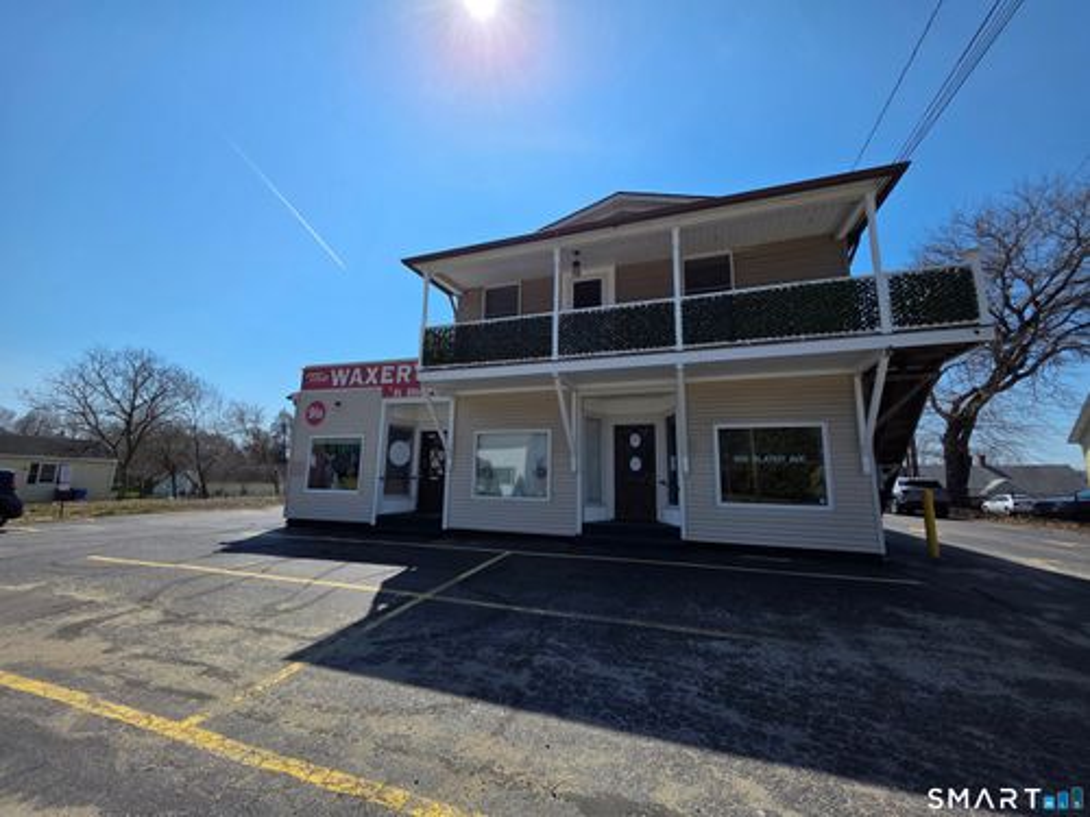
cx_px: 545
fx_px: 409
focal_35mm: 13
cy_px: 408
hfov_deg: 106.2
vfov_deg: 89.9
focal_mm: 2.2
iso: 40
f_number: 1.9
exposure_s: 1/2812
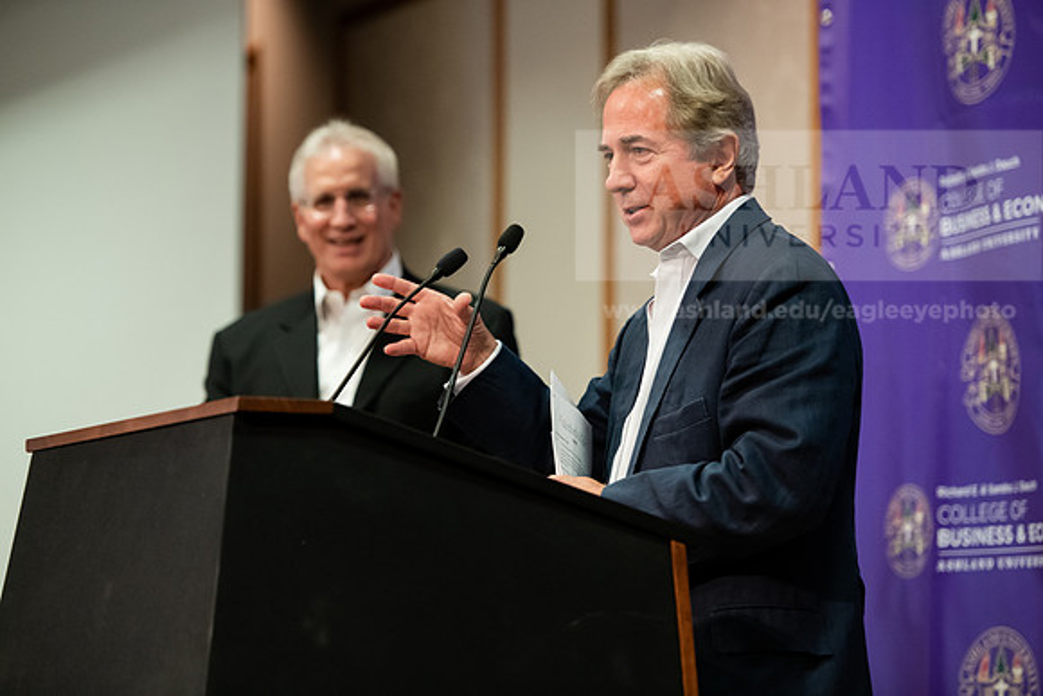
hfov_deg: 14.7
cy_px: 348
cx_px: 522
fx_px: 4057
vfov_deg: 9.8
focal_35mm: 140
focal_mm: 140
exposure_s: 1/200
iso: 2500
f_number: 3.2
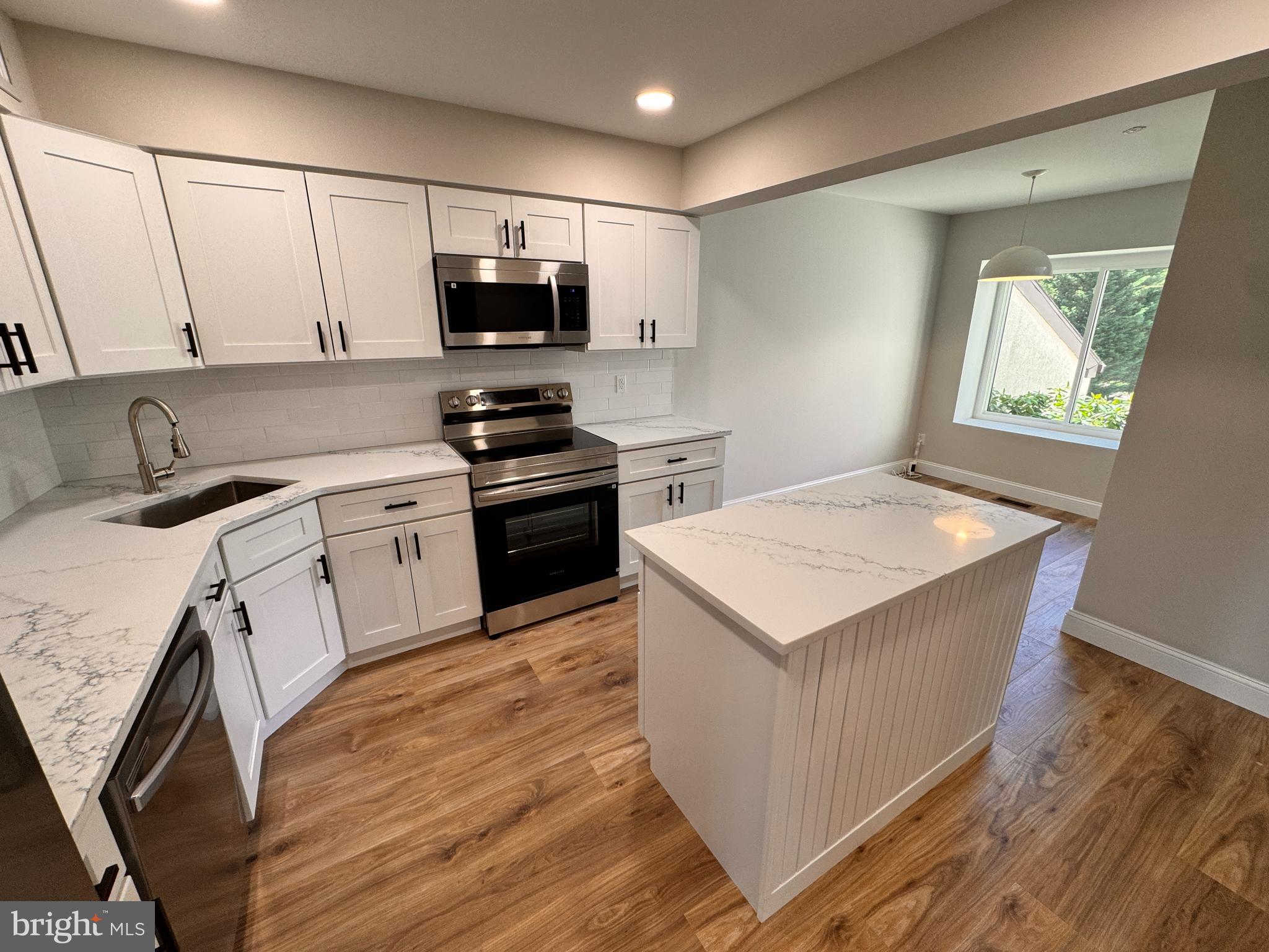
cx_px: 634
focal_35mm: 14
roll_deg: +0.1
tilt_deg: -17.2
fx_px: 513
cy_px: 476
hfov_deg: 102.1
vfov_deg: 85.7
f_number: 2.2
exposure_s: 1/120
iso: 125
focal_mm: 2.22
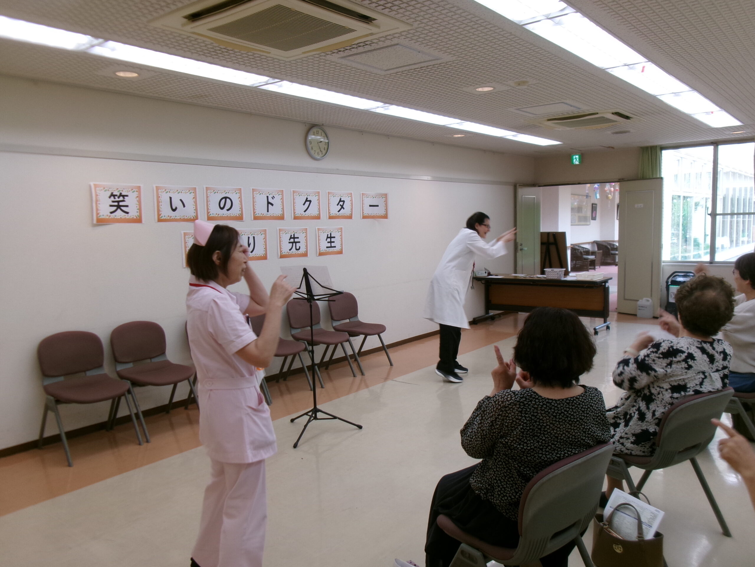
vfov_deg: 49.7
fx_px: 611
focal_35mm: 28
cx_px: 378
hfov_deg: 63.4
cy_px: 284
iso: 100
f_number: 3.9
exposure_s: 1/38
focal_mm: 5.1
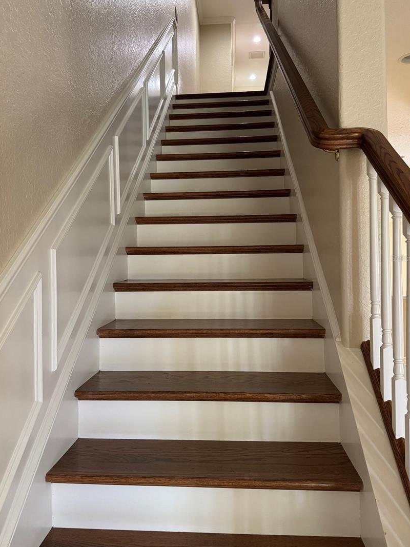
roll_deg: +0.5
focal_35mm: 27
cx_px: 196
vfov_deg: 65.3
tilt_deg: -1.2
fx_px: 426
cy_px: 258
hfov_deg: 51.3
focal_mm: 6.76
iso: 400
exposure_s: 1/60
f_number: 1.78
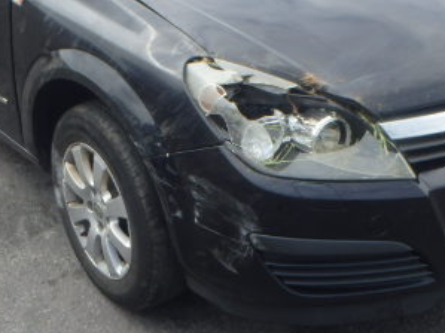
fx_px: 771
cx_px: 170
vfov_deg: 24.1
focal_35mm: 60
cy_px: 82
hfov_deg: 32.1
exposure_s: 1/500
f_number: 3.9
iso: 125
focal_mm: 5
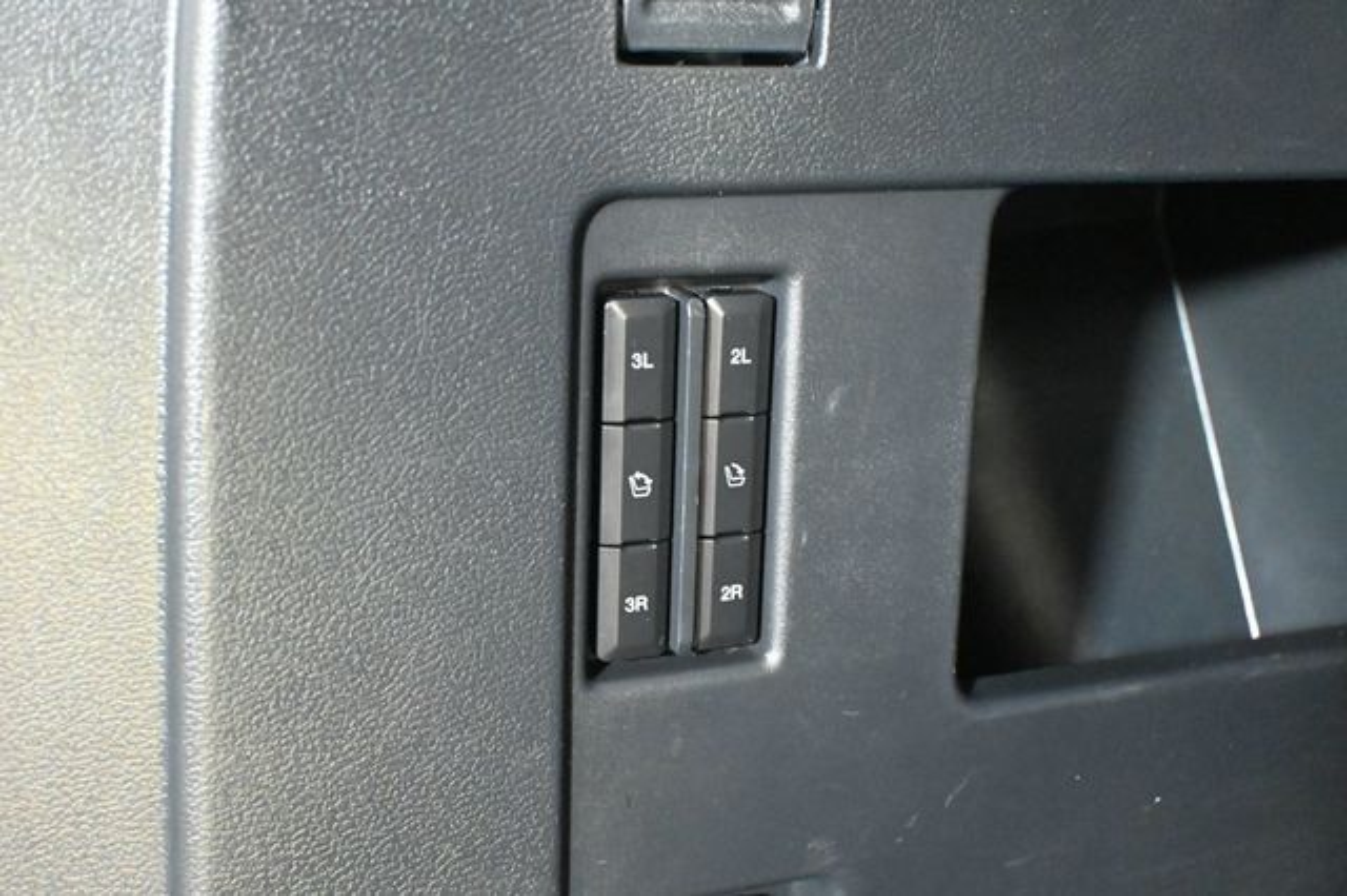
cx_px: 674
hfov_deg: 41.7
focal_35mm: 47
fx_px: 1767
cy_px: 448
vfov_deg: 28.5
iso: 12800
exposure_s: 1/8
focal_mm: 31.5
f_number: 5
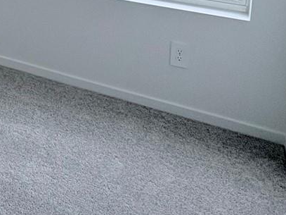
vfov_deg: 22.7
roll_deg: +1.0
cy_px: -87
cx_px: -98
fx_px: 454
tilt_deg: -6.8
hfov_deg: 28.0
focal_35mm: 55
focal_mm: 2.22
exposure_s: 1/317
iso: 64
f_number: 2.2
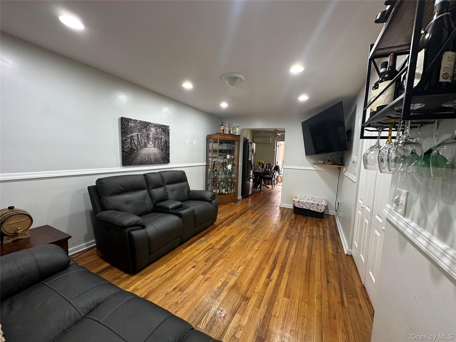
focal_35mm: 14
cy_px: 171
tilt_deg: -4.9
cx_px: 228
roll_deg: -1.8
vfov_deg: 85.7
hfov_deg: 102.1
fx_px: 184
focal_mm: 2.22
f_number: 2.2
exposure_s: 1/60
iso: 250
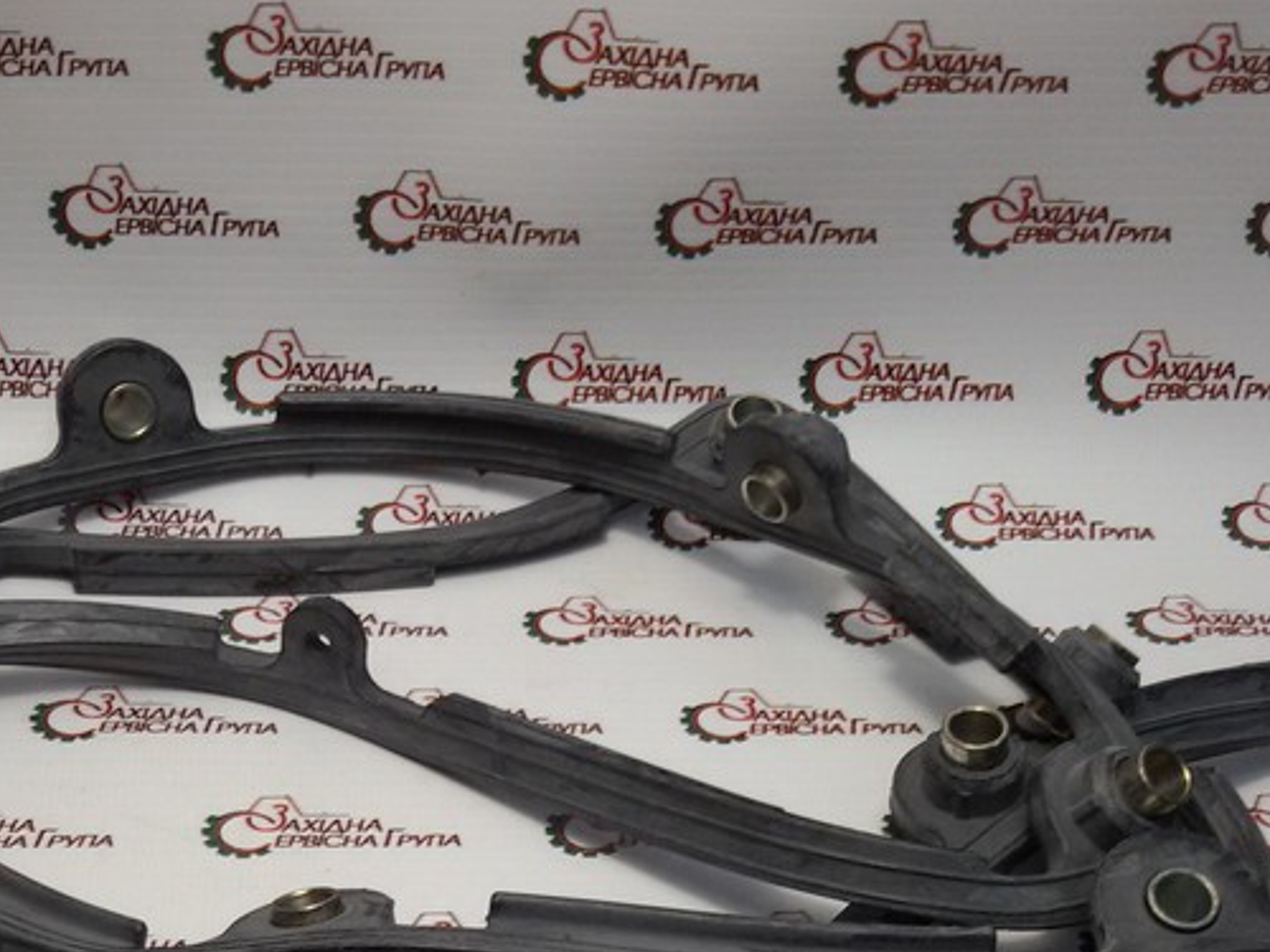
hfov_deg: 31.1
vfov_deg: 22.7
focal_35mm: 62
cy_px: 947
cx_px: 475
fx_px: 2275
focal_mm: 2.93
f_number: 2.4
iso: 50
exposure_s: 1/100
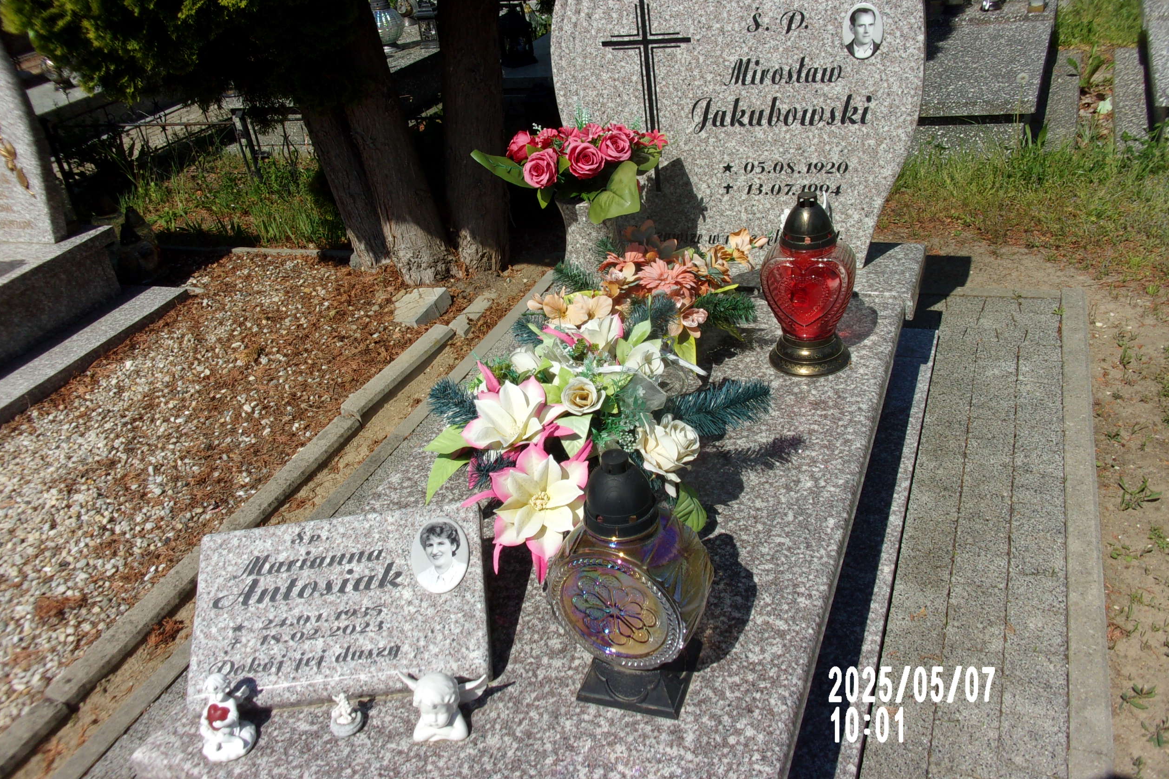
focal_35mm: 30
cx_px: 569
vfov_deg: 43.6
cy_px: 353
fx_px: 974
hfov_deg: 61.9
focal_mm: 5.1
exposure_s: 1/150
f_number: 10.8
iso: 80
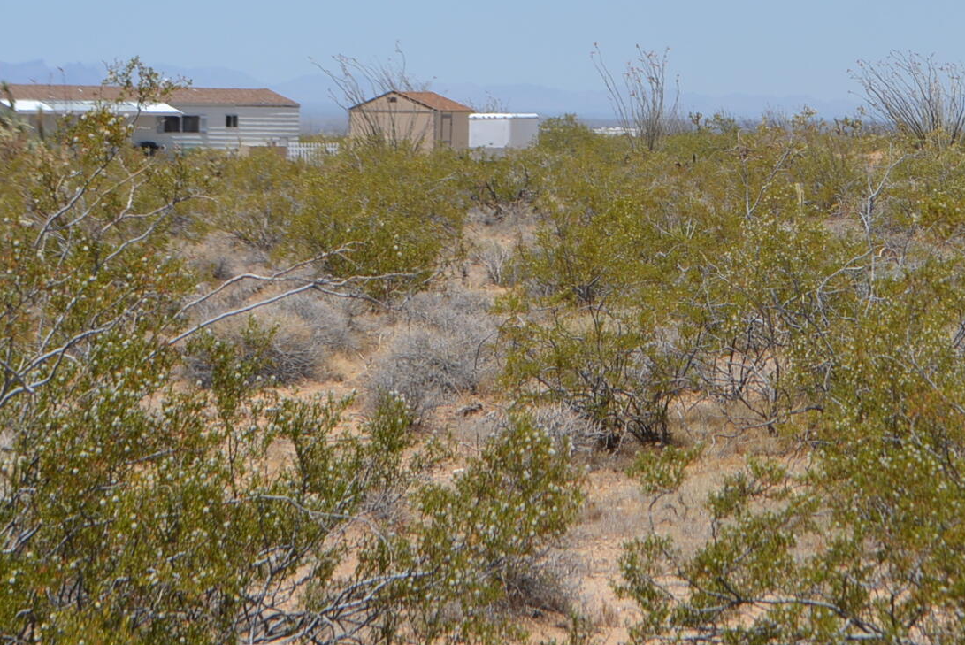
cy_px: 175
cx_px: 897
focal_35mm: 181
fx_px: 4855
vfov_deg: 7.6
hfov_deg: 11.3
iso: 100
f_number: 9
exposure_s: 1/320
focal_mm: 44
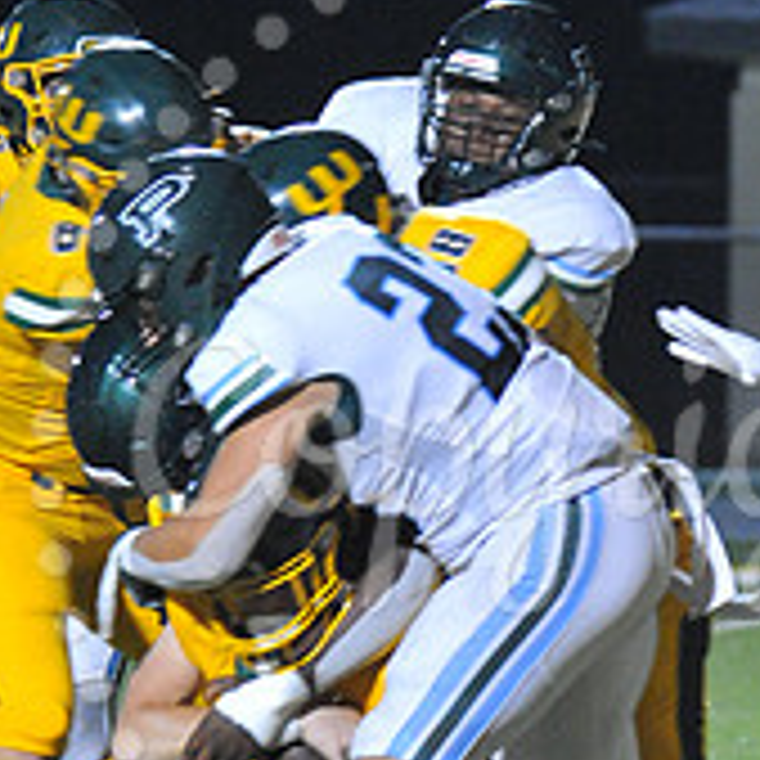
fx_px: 14457
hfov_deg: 3.0
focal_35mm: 582
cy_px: 459
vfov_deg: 3.0
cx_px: 576
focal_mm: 200
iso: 6400
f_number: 5.6
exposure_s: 1/200
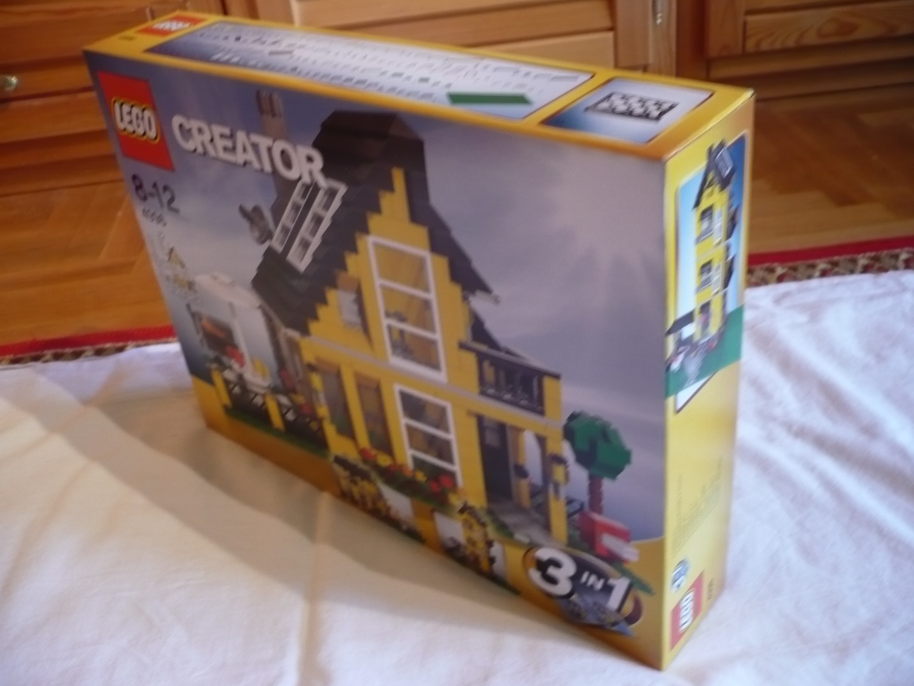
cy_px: 343
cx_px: 457
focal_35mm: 35
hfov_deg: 52.6
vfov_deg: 40.7
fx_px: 924
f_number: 2.8
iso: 200
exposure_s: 1/8
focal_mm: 5.8
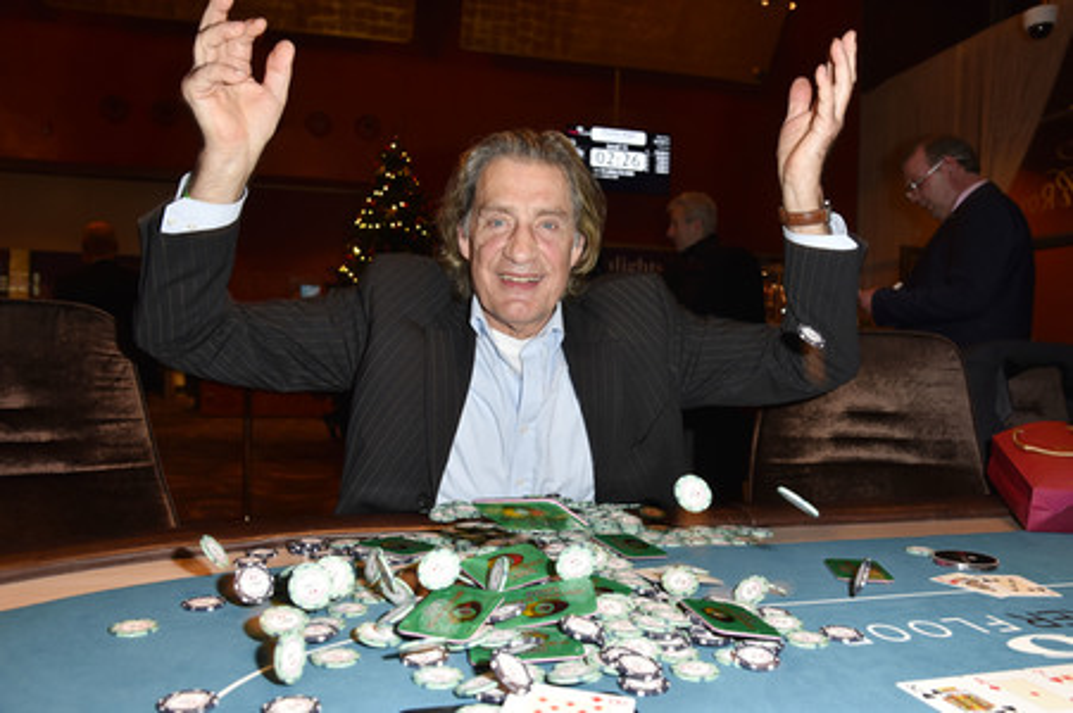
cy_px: 356
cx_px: 536
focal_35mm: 28
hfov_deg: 65.5
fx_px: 834
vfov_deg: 46.3
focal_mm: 28
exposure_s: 1/50
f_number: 5.6
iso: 800
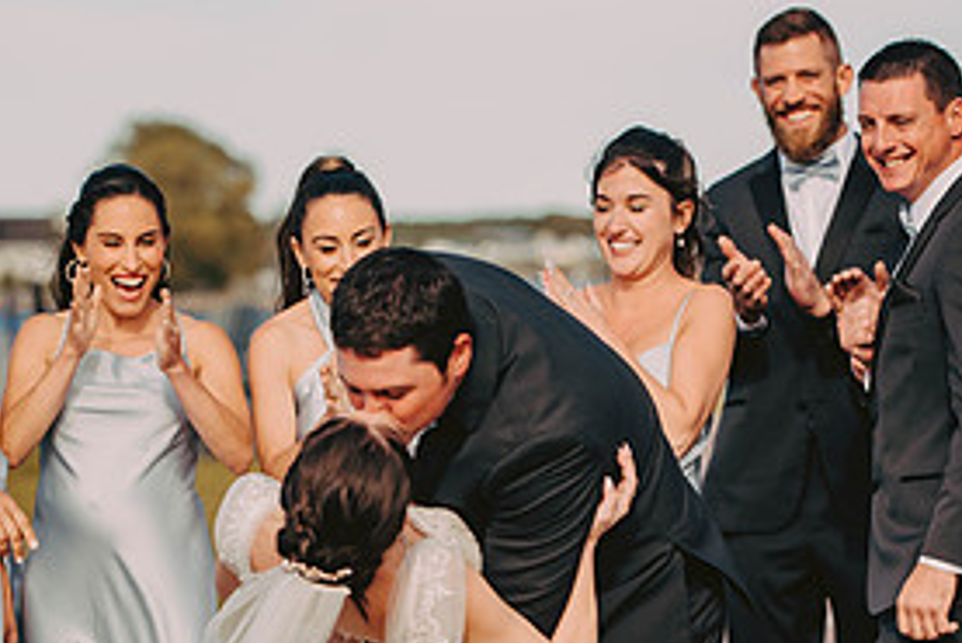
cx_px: 479
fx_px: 5320
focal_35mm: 199
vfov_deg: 6.9
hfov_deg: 10.3
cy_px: 495
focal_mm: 95
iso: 500
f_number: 2.8
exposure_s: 1/4000
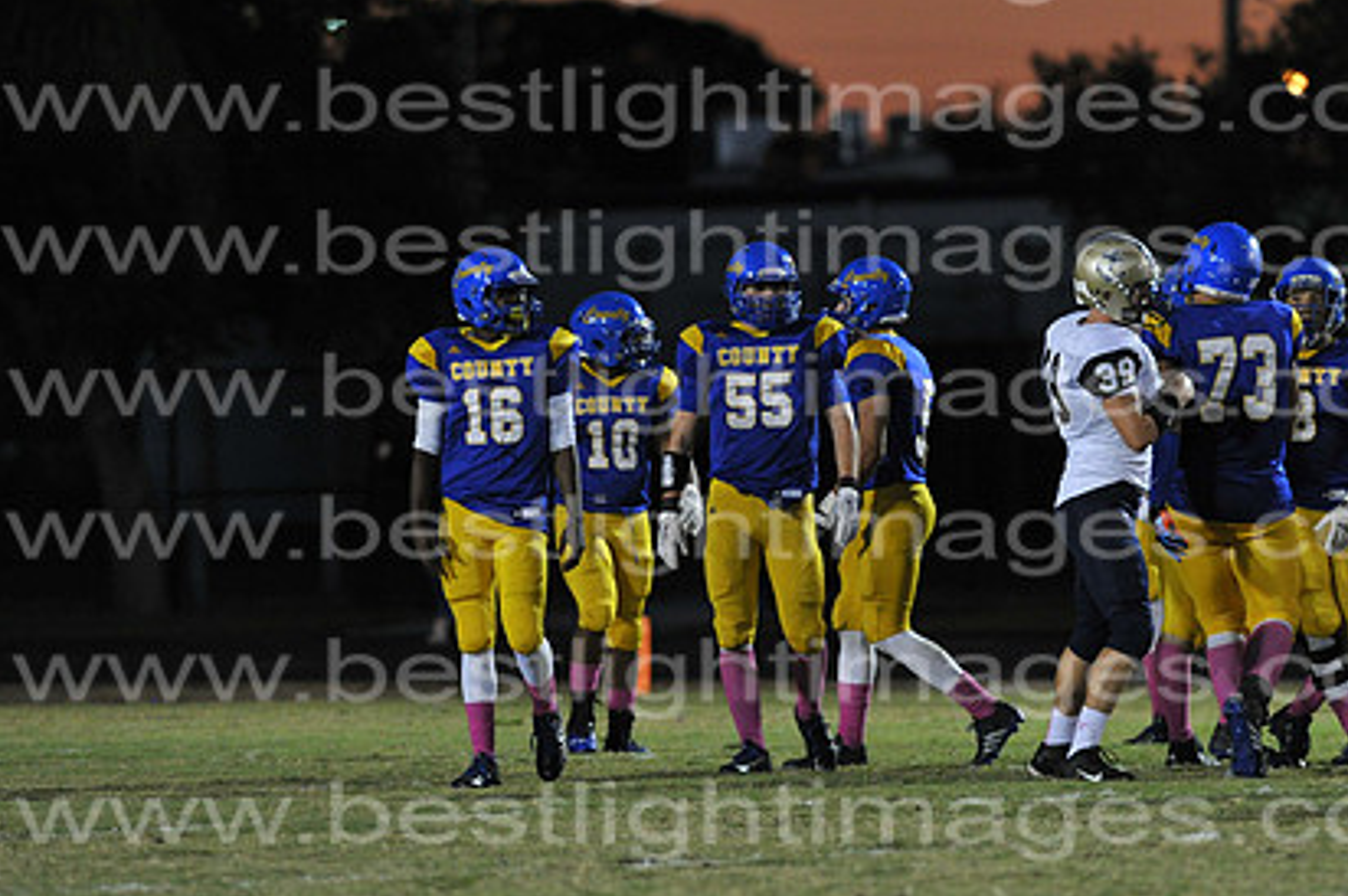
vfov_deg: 3.3
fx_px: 15789
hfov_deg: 4.9
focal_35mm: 422
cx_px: 753
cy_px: 464
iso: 5000
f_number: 4
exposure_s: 1/500
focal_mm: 300
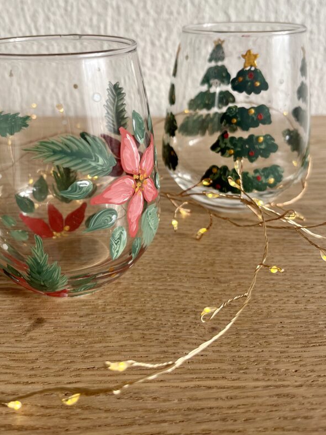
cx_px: 123
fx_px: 427
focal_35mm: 34
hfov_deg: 41.5
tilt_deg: -22.4
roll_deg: +0.4
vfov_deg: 53.2
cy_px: 157
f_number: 1.6
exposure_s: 1/121
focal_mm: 5.1
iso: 80
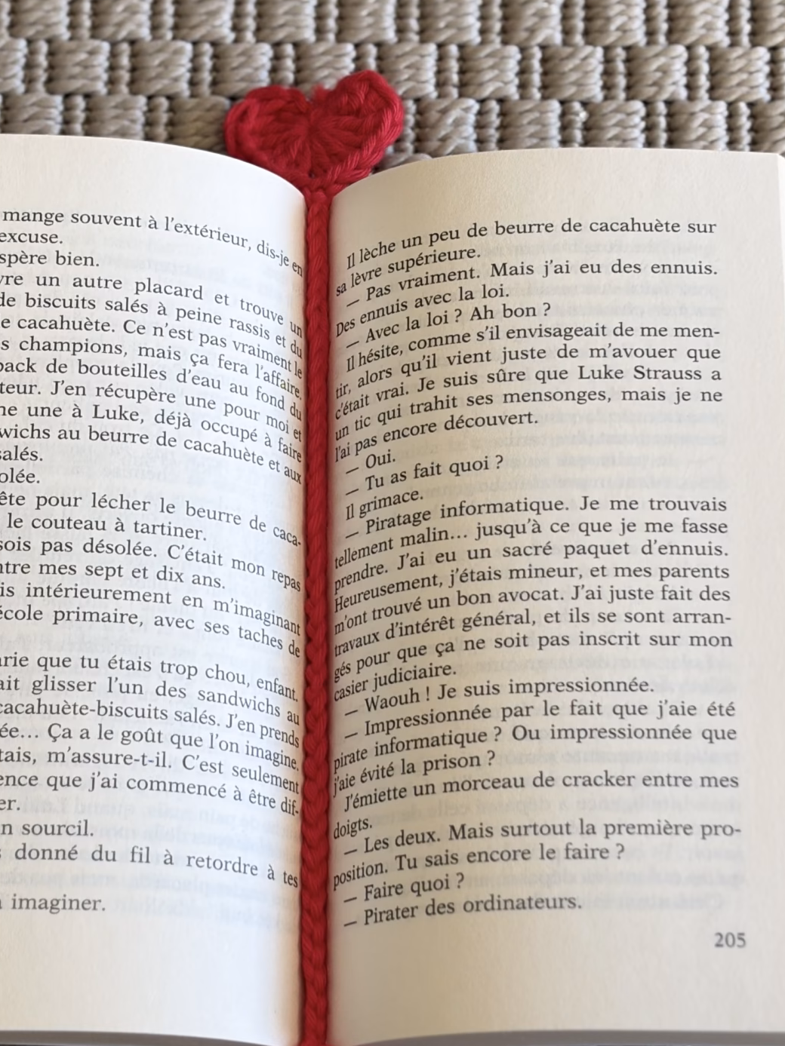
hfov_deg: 15.4
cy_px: 527
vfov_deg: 20.4
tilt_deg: -68.5
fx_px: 2903
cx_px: 364
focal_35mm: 96
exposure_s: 1/134
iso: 25
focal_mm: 5.96
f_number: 1.6
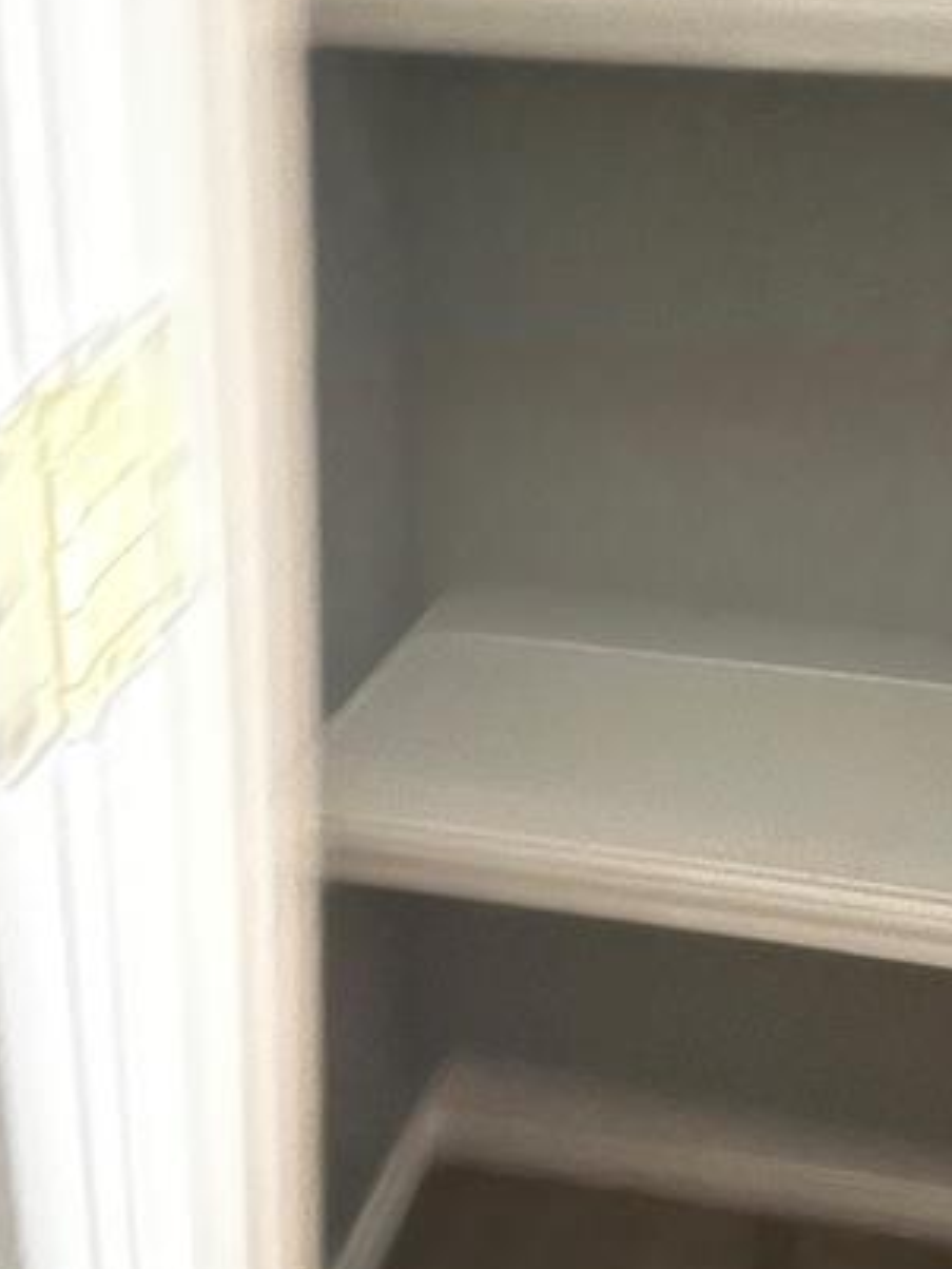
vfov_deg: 41.2
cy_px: 608
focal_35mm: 46
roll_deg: +0.9
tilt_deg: -12.3
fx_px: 1686
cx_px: 626
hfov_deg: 31.3
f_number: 1.78
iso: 1600
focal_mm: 6.86
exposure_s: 1/24
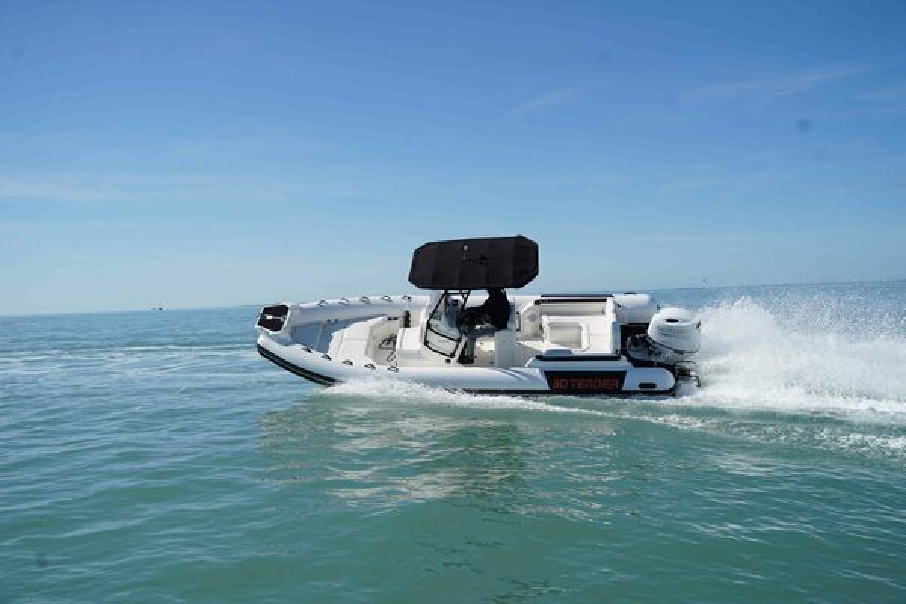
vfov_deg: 37.9
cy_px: 302
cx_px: 453
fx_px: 881
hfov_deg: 54.4
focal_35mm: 35
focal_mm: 35
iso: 100
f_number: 5.6
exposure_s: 1/800
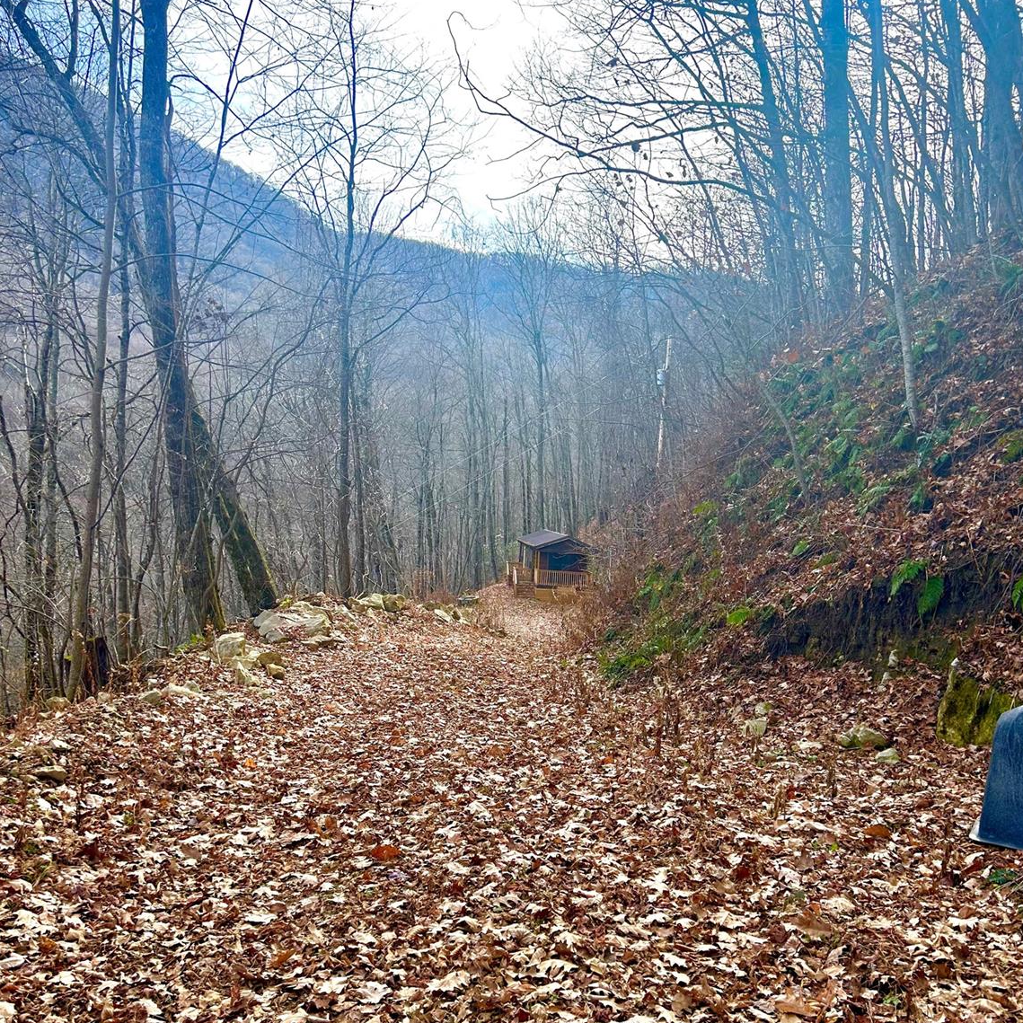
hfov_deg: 52.5
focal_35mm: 31
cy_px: 569
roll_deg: -4.0
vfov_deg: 52.4
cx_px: 516
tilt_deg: -3.8
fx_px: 1036
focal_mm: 5.7
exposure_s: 1/1449
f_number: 1.5
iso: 50
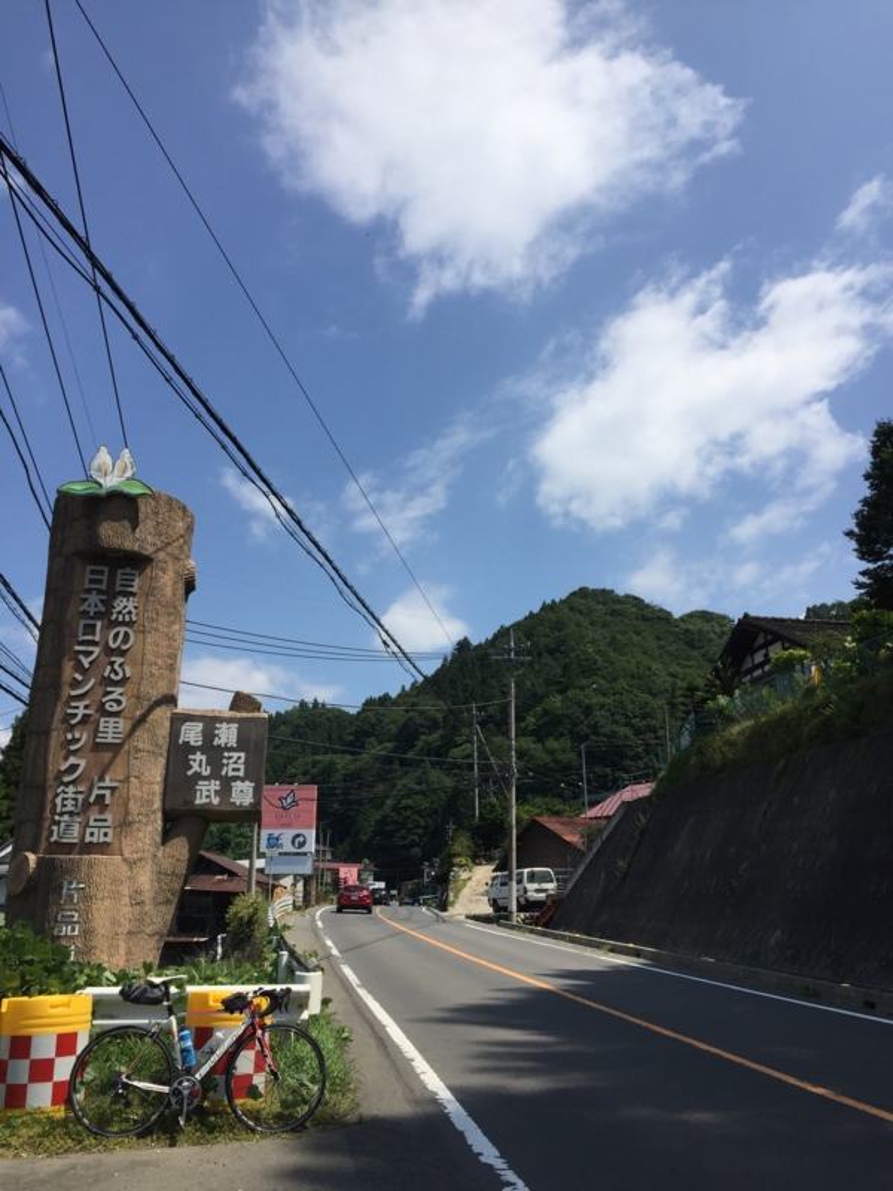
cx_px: 446
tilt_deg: +19.6
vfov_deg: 61.7
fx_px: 997
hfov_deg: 48.2
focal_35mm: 29
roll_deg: -0.8
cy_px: 596
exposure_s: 1/3300
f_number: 2.2
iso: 32
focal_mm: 4.15
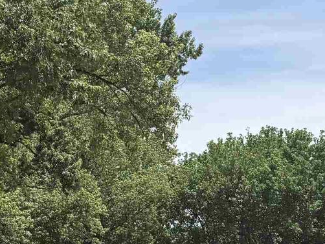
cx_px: 219
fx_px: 920
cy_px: 165
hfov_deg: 20.0
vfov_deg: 15.0
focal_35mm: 98
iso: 80
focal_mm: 6.76
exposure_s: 1/3584
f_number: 1.78
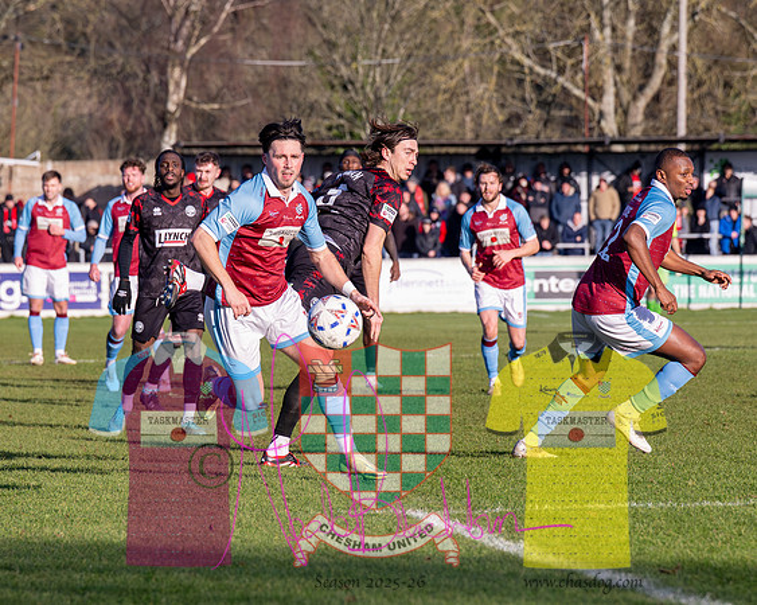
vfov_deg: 5.8
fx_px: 5924
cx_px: 297
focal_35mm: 265
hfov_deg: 7.3
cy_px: 342
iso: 800
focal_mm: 115
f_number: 4
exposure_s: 1/6400
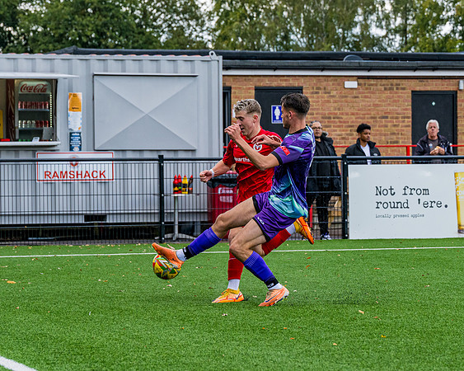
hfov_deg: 13.2
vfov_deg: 10.5
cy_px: 160
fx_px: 2009
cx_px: 274
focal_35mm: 146
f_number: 4
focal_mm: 70
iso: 400
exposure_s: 1/1600
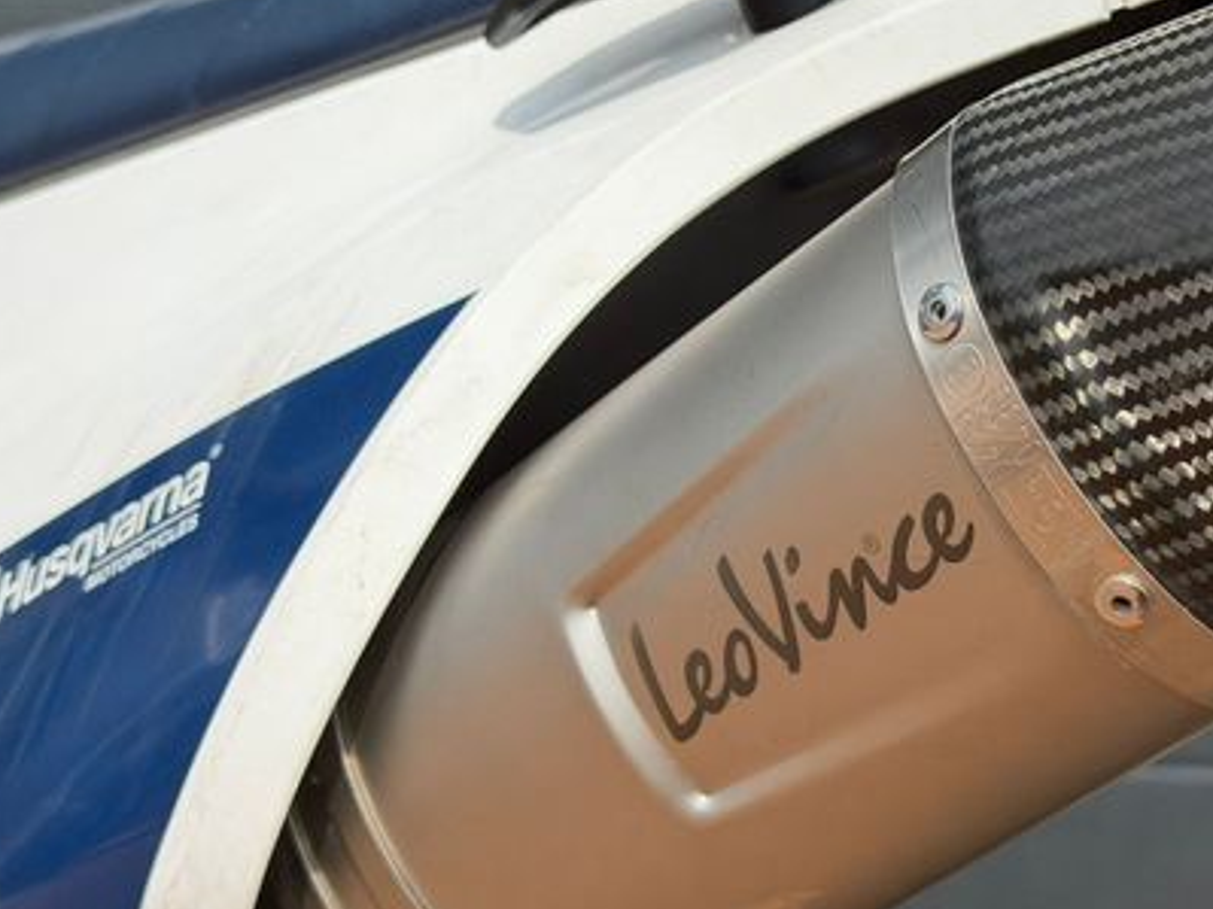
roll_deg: -1.4
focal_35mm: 77
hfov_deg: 25.0
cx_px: 924
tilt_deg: -1.9
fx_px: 2697
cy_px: 398
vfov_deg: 19.1
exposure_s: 1/3704
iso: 64
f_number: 1.78
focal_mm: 6.76
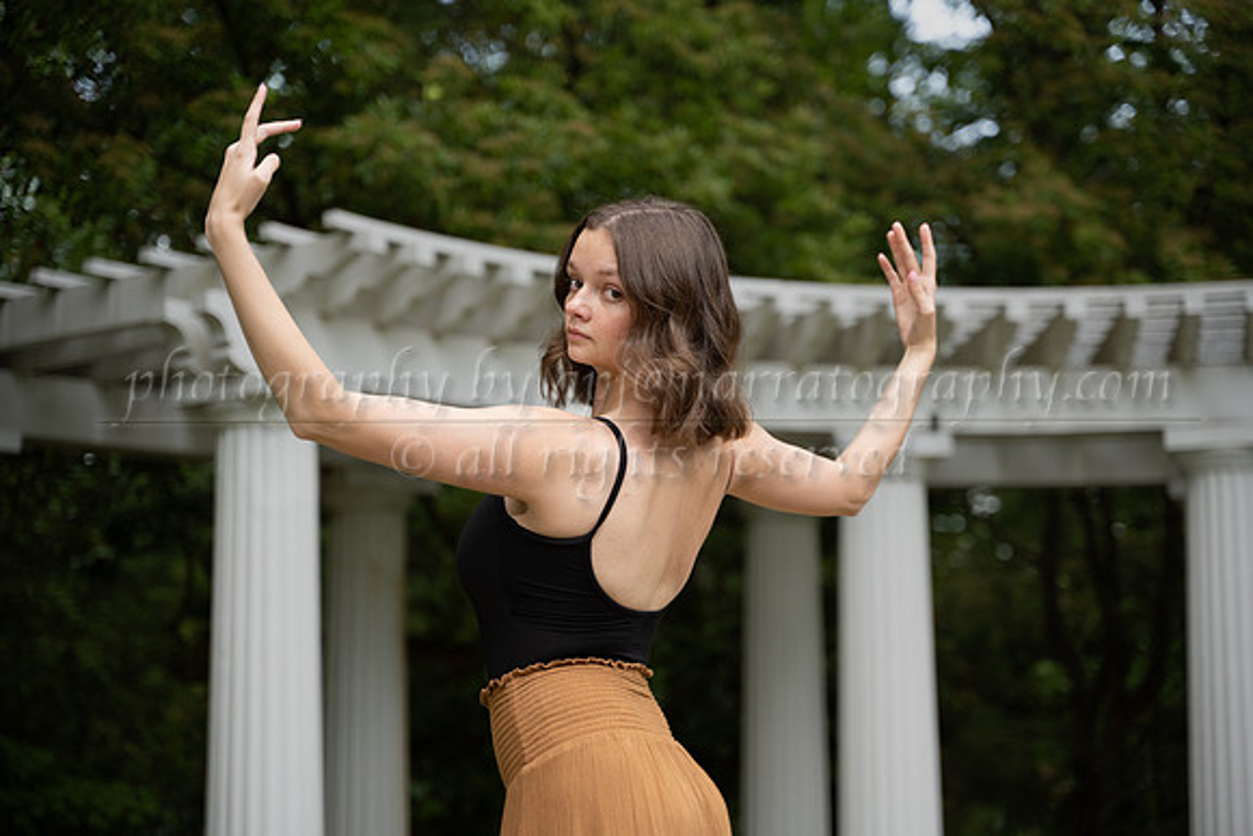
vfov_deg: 18.9
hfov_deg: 28.1
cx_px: 626
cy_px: 418
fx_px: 2506
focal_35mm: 72
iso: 200
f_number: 2.8
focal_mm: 72
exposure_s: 1/640
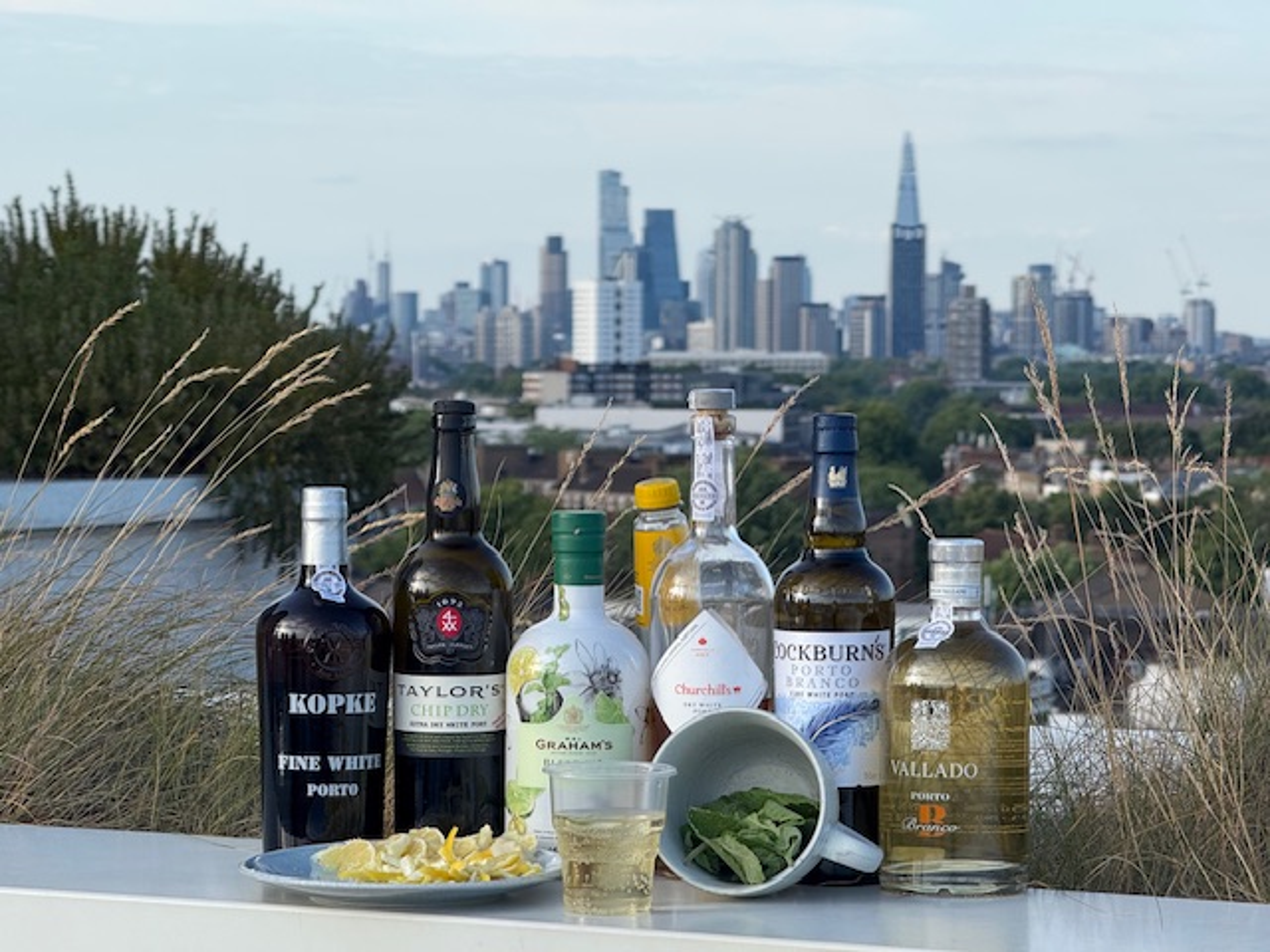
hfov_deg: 16.4
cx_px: 635
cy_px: 476
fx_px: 4403
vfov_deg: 12.3
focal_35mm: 120
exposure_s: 1/525
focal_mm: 15.66
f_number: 2.8
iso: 50
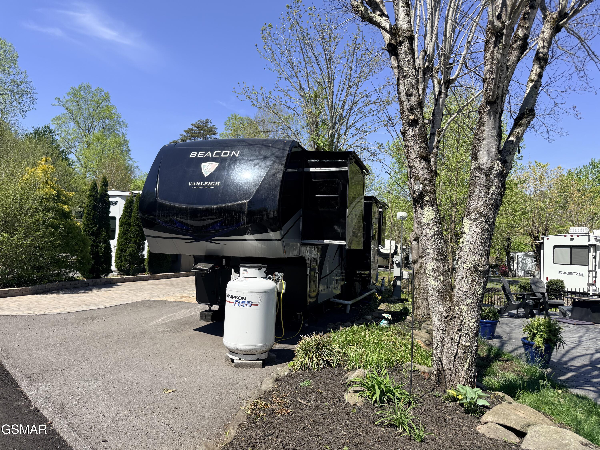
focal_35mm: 24
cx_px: 300
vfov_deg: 56.8
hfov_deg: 71.6
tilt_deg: +2.6
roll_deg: -2.5
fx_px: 416
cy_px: 225
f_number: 1.78
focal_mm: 6.76
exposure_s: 1/4975
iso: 125
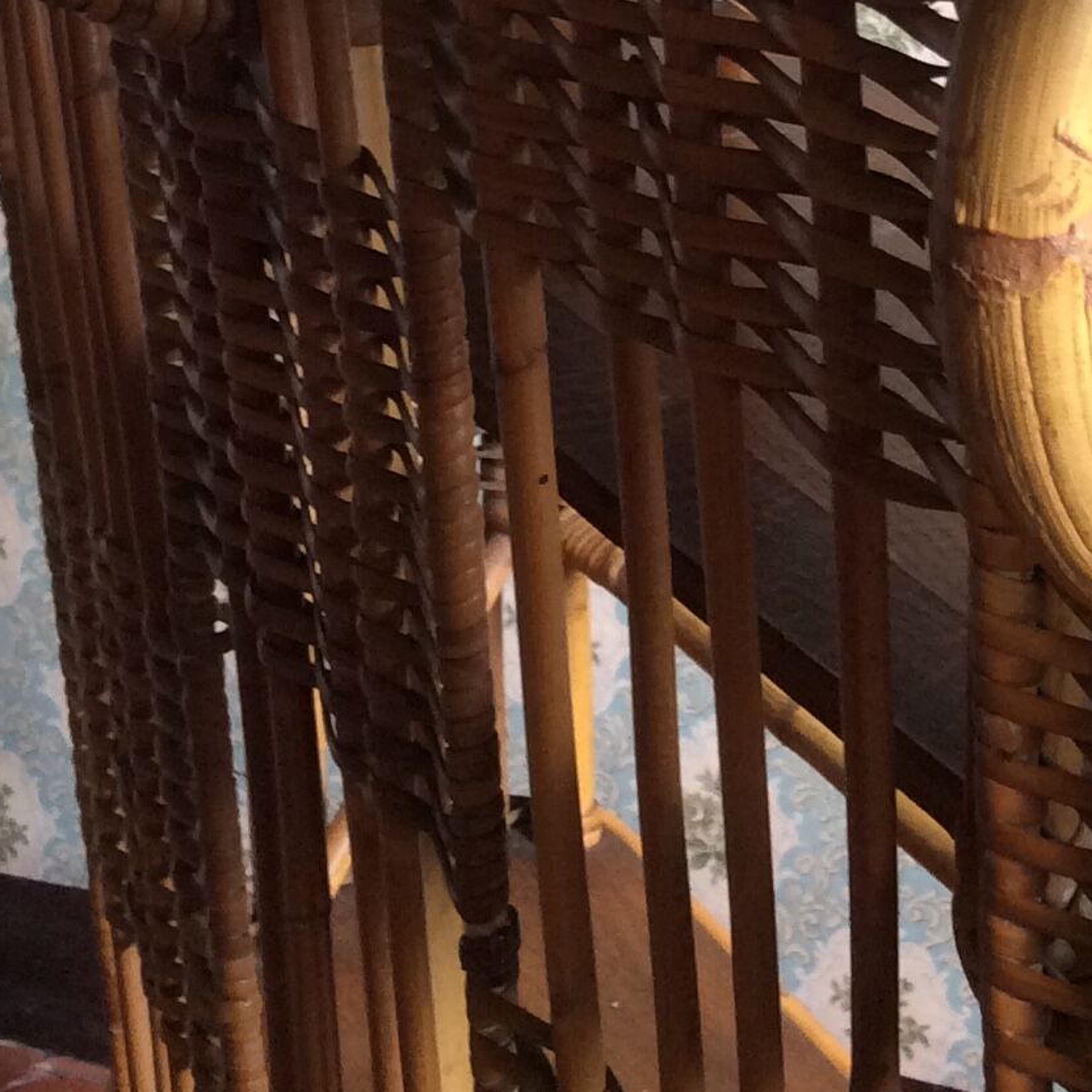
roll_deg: +0.2
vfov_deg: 19.4
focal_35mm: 88
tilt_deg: -16.8
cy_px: 104
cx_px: 790
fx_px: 3141
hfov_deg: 19.6
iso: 80
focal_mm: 3.3
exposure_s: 1/25
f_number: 2.4
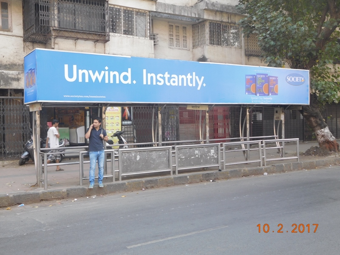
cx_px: 170
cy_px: 128
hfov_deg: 46.8
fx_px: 393
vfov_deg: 36.0
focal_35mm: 40
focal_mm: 7.1
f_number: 3.9
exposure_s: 1/60
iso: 125
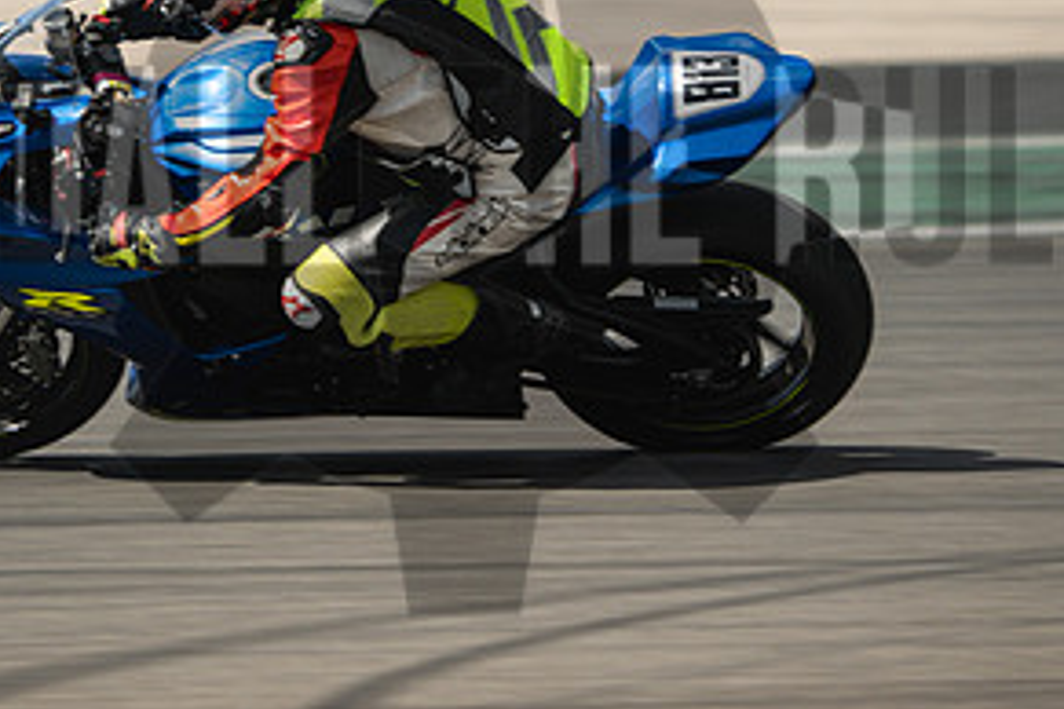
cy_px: 170
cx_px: 464
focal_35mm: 597
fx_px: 17643
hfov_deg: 3.5
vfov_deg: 2.3
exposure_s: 1/320
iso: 200
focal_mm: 200
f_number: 2
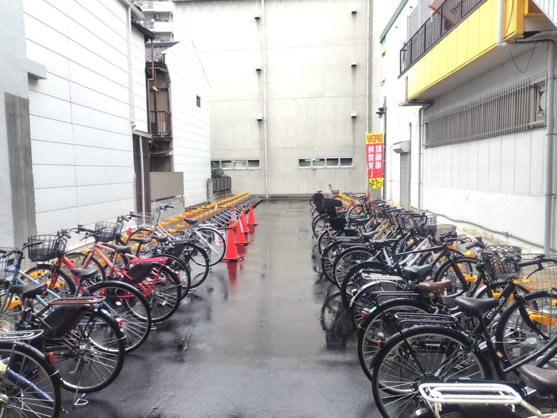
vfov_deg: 58.9
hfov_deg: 73.9
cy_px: 209
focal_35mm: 23
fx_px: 370
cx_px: 278
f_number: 1.9
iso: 194
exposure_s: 1/120
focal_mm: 5.6
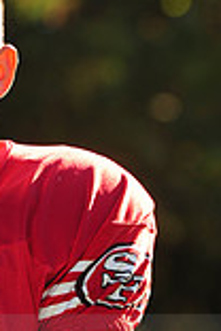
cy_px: 344
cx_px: -149
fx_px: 5819
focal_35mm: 632
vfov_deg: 3.3
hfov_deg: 2.2
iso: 200
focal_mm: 170
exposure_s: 1/400
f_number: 4.5
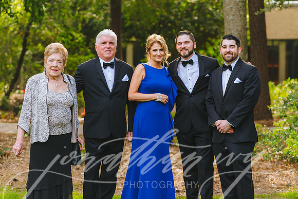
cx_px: 149
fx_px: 704
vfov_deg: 16.1
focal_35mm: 85
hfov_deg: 23.9
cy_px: 100
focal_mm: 85
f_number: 2.8
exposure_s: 1/640
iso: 400
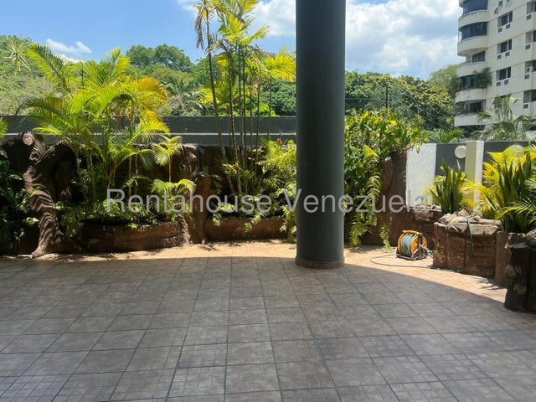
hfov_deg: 67.3
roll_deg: +0.6
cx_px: 268
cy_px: 201
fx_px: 403
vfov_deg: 53.1
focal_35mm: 26
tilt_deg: -6.0
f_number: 1.6
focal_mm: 5.1
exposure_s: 1/1106
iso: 50
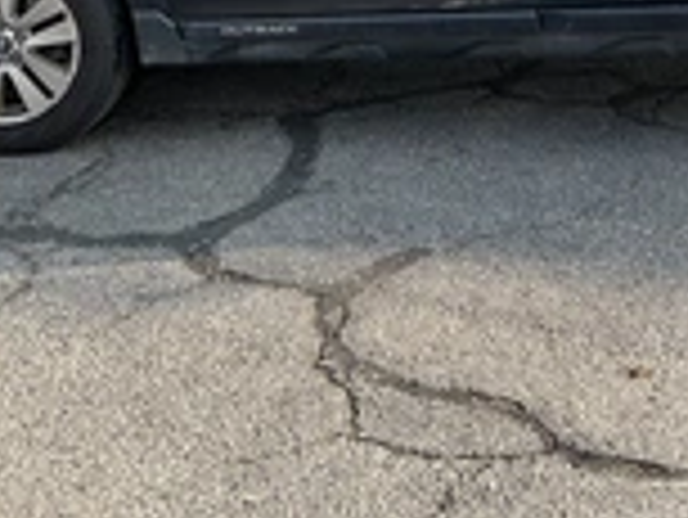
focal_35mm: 73
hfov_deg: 26.3
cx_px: 508
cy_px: -122
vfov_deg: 19.0
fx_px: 1452
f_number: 1.8
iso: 25
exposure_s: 1/324
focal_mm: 3
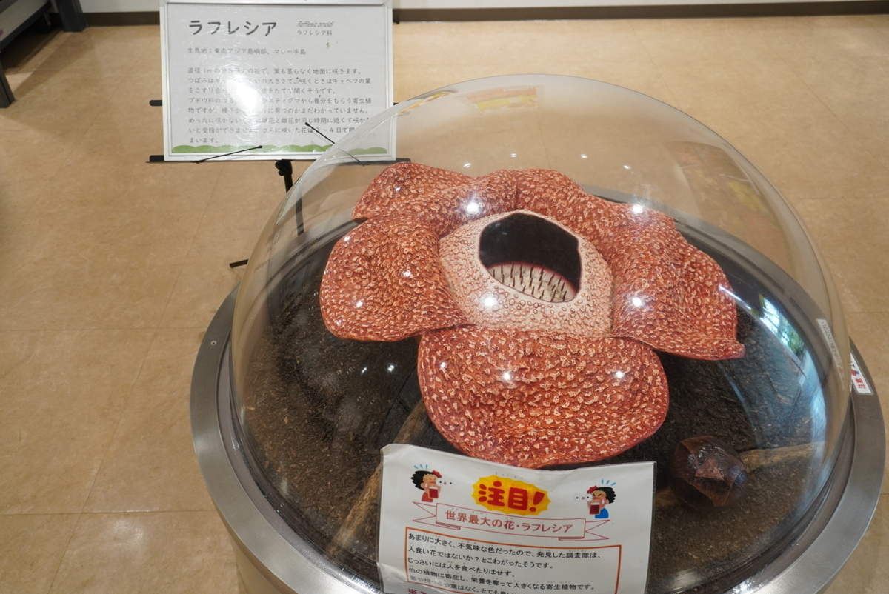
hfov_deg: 61.9
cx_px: 444
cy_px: 297
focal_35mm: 30
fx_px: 741
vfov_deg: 43.7
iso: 400
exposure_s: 1/40
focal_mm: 20
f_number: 5
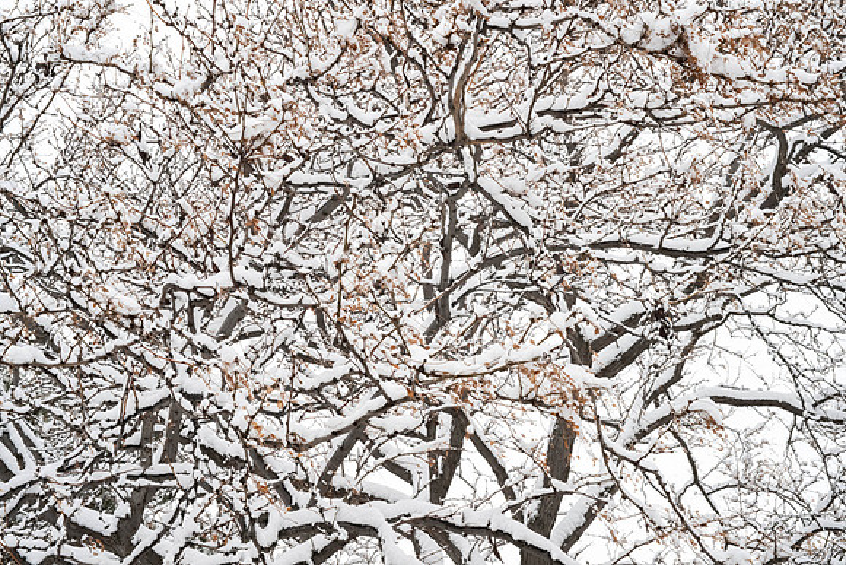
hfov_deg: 33.4
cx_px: 423
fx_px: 1410
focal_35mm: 60
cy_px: 282
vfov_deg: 22.6
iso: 3200
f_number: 25
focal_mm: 60
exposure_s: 1/500
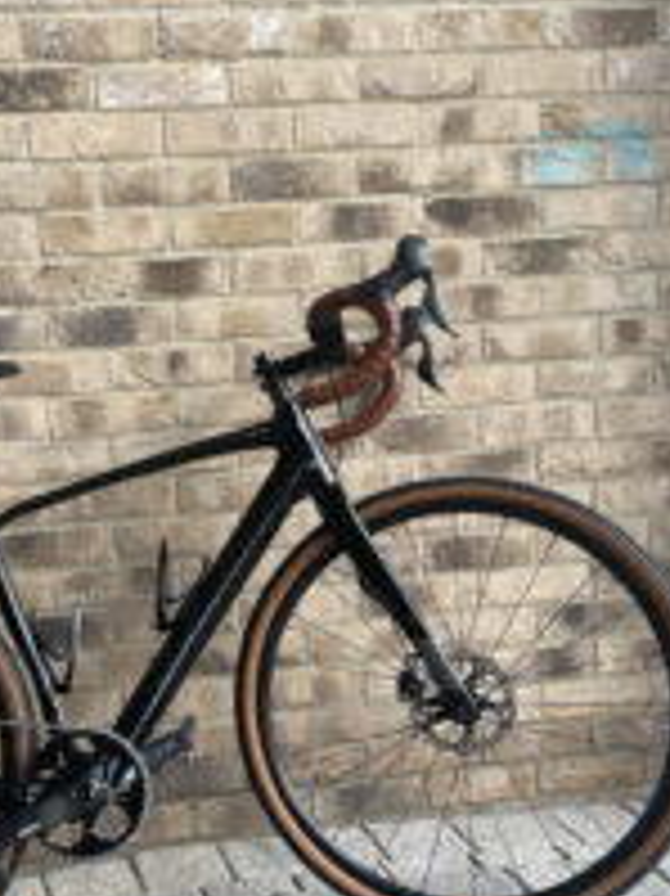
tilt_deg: -9.8
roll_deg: +2.9
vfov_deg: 40.2
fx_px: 1214
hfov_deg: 30.2
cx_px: 139
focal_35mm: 47
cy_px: 545
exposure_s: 1/269
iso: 32
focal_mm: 4.2
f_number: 1.6
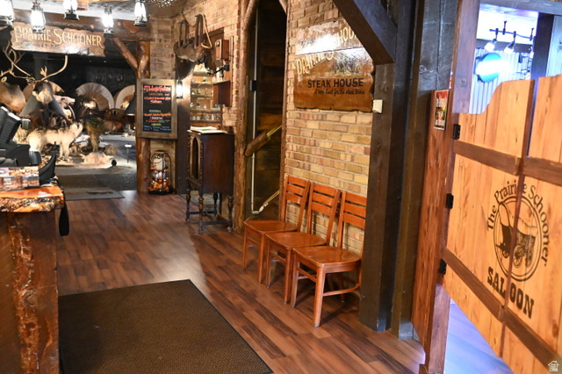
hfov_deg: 58.7
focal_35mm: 32
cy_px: 187
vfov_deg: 41.1
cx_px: 281
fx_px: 499
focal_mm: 32
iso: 14400
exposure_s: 1/60
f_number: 4
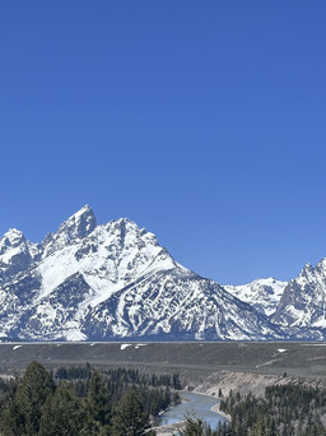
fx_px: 918
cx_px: 171
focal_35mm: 73
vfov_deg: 26.7
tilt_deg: +6.7
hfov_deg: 20.1
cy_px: 240
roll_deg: -1.0
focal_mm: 6.86
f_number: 1.78
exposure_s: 1/6623
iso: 64
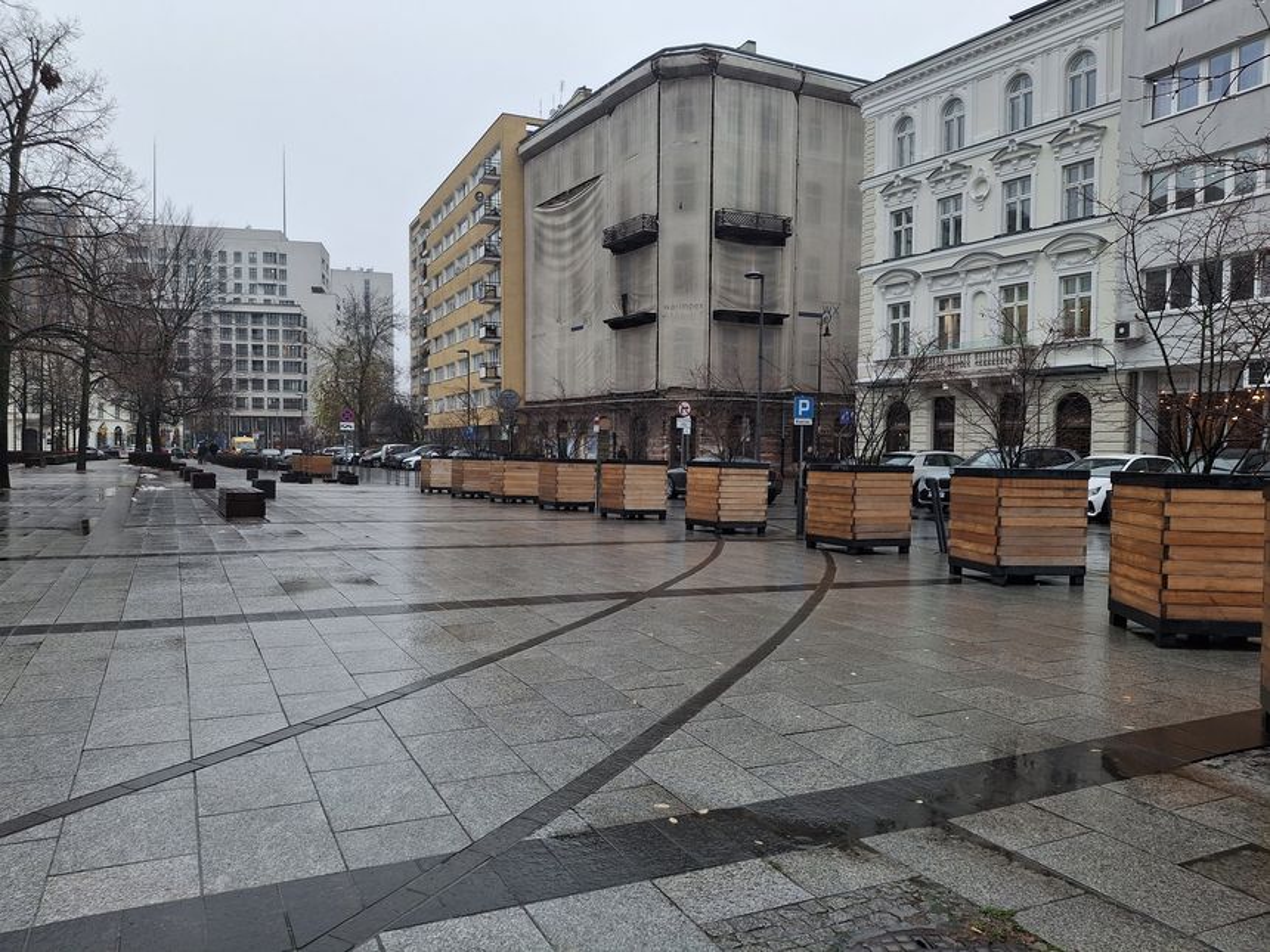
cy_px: 476
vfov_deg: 54.9
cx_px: 635
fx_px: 917
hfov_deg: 69.4
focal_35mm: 25
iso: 32
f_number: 1.8
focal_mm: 4.69
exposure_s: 1/129
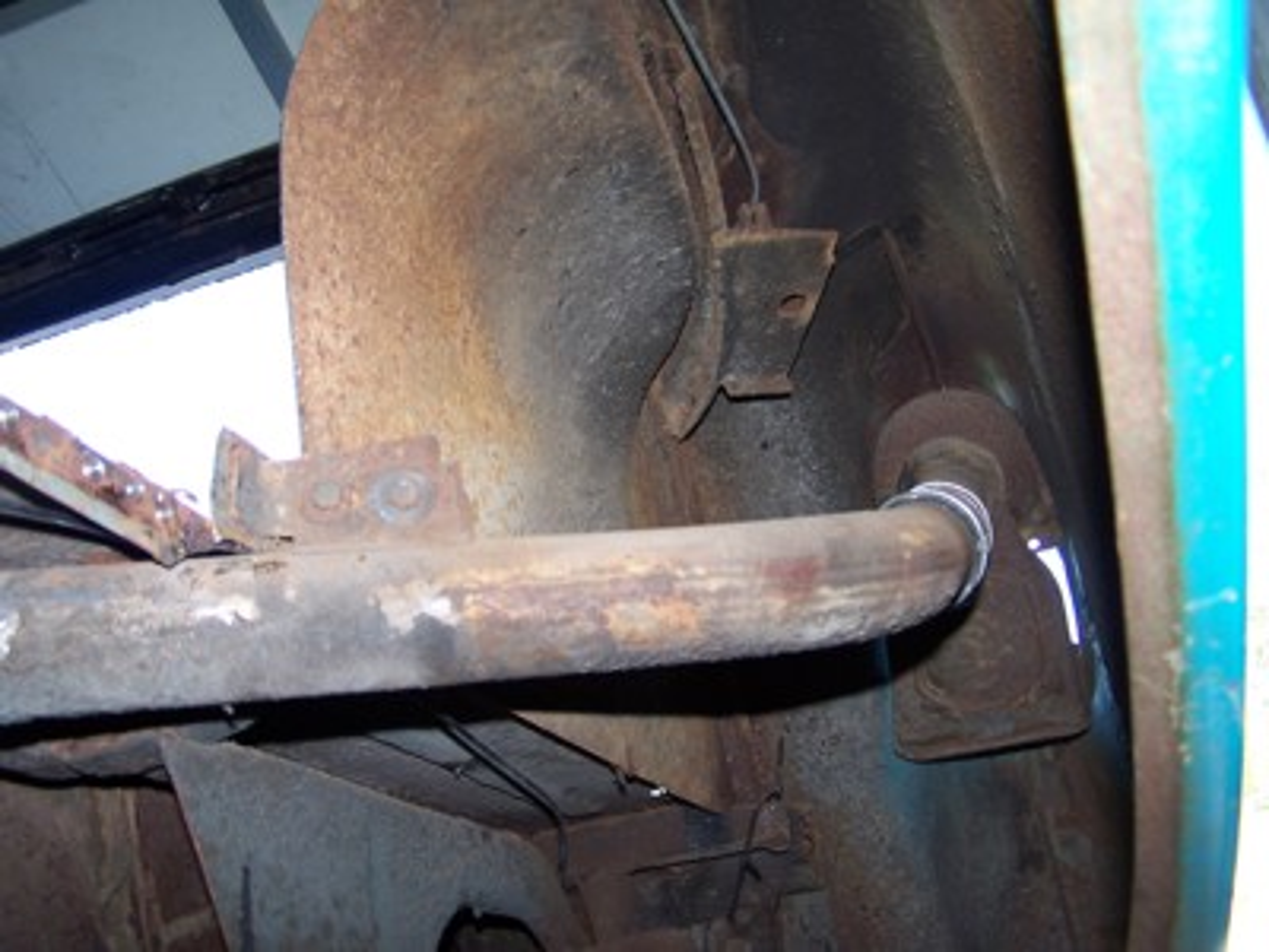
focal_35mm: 38
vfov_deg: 37.7
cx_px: 634
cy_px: 476
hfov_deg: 49.0
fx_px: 1393
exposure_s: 1/60
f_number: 2.8
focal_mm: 6.3
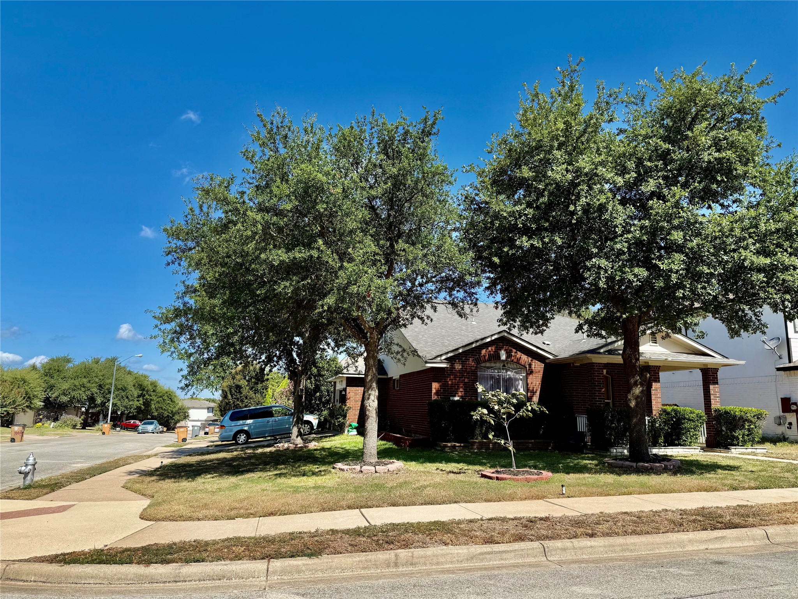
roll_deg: -2.5
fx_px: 553
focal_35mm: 24
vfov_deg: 56.8
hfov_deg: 71.6
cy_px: 300
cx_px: 399
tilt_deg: +12.3
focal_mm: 6.76
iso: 80
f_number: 1.78
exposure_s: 1/3425
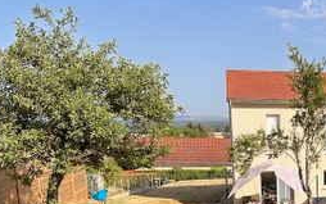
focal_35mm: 60
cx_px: 349
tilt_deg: -10.5
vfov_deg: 20.5
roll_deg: +0.3
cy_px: 232
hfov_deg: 30.7
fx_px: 533
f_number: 1.78
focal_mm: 6.86
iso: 80
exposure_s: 1/2882
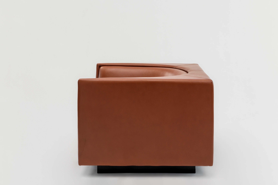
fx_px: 409
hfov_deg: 37.5
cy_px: 88
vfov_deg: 25.5
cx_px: 145
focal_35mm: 53
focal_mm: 50
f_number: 8
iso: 250
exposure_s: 1/60
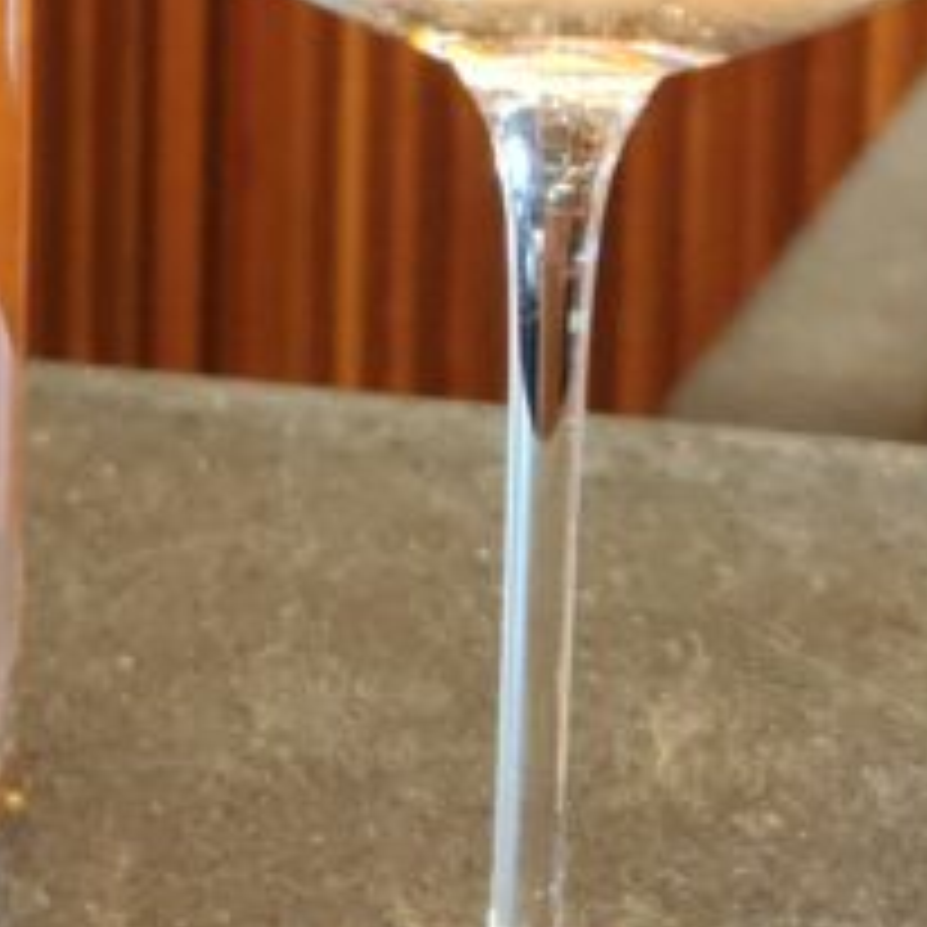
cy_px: -387
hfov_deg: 16.9
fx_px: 3060
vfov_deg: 16.0
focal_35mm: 101
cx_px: 50
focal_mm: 5.4
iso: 250
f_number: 1.8
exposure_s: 1/60
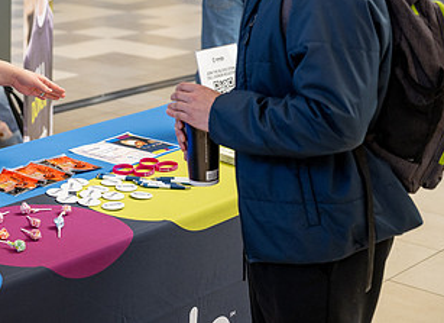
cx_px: 16
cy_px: 20
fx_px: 1065
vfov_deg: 16.9
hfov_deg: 22.7
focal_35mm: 84
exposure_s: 1/200
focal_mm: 42
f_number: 2.8
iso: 640
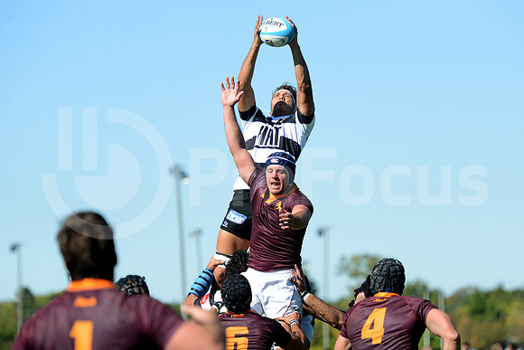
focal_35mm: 195
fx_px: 2839
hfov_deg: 10.5
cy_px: 175
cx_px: 262
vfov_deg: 7.0
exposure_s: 1/1250
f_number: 4
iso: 320
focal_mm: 195
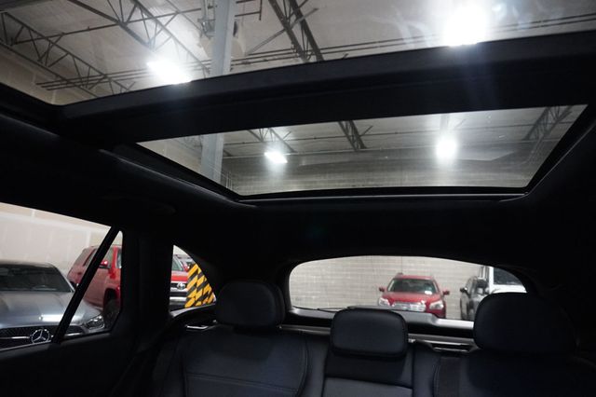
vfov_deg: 53.1
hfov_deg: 73.8
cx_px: 298
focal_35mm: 24
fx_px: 397
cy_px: 198
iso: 6400
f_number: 3.5
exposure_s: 1/60
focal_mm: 16
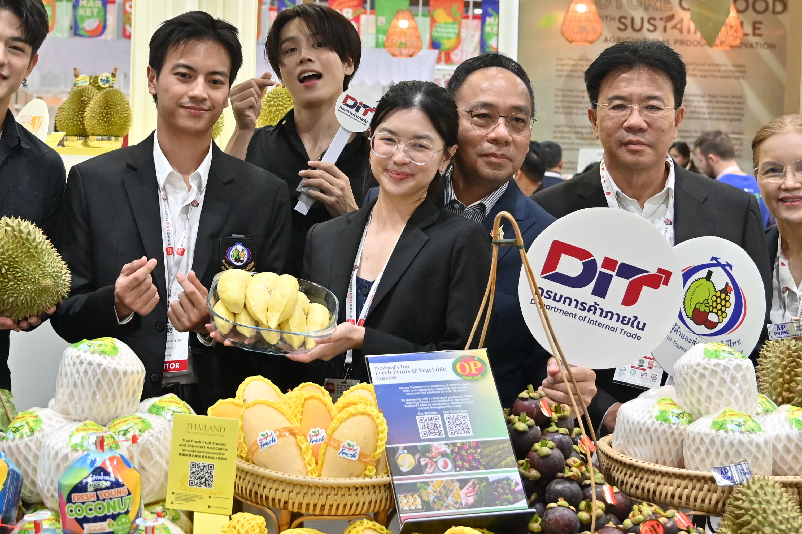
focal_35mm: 68
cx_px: 238
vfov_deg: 19.9
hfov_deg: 29.4
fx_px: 1514
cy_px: 143
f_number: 4
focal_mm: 34
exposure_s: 1/125
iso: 560
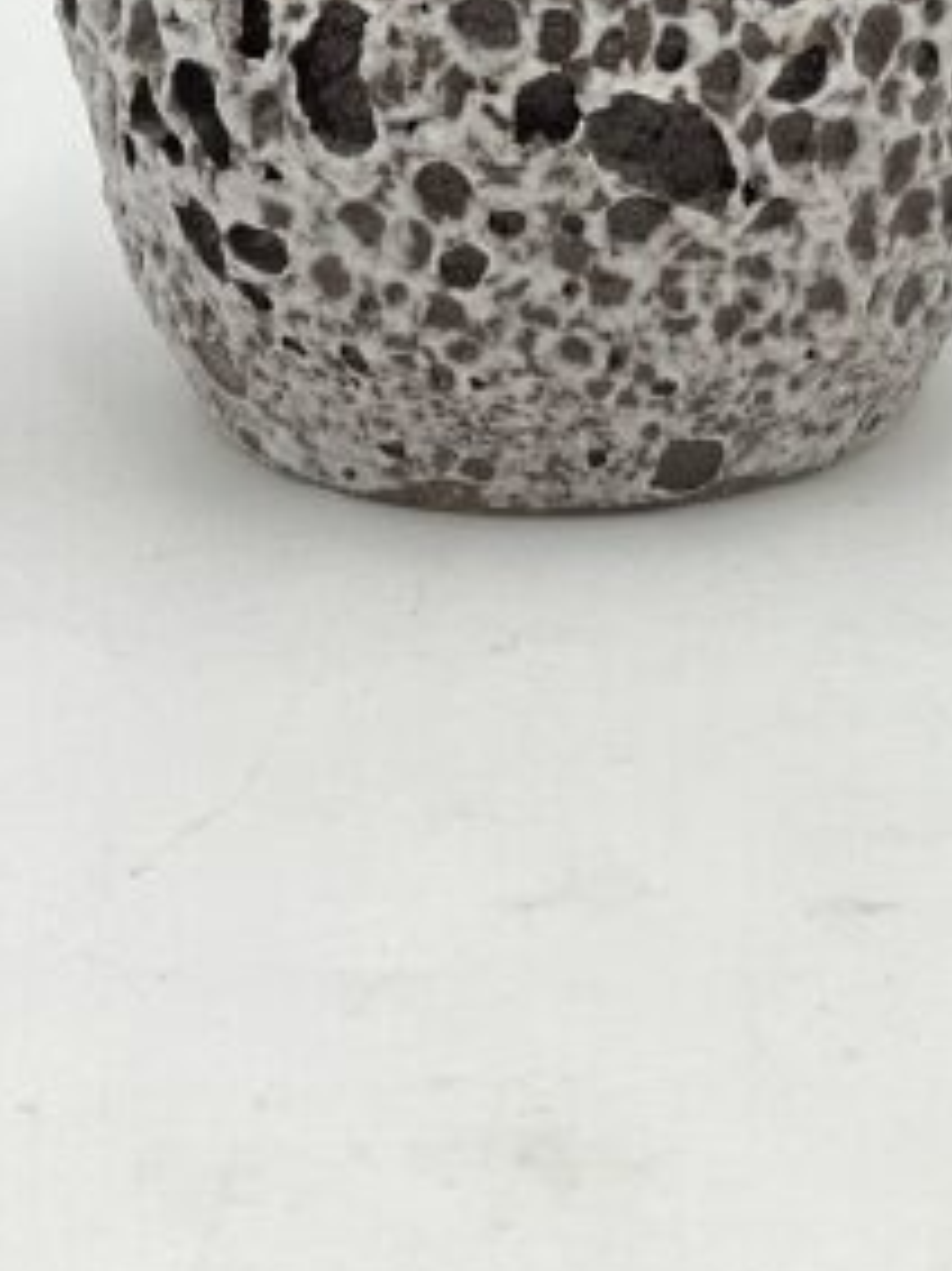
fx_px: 3009
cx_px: 543
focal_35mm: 82
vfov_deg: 21.4
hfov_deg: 18.0
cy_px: -427
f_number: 1.8
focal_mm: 3
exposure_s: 1/120
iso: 20
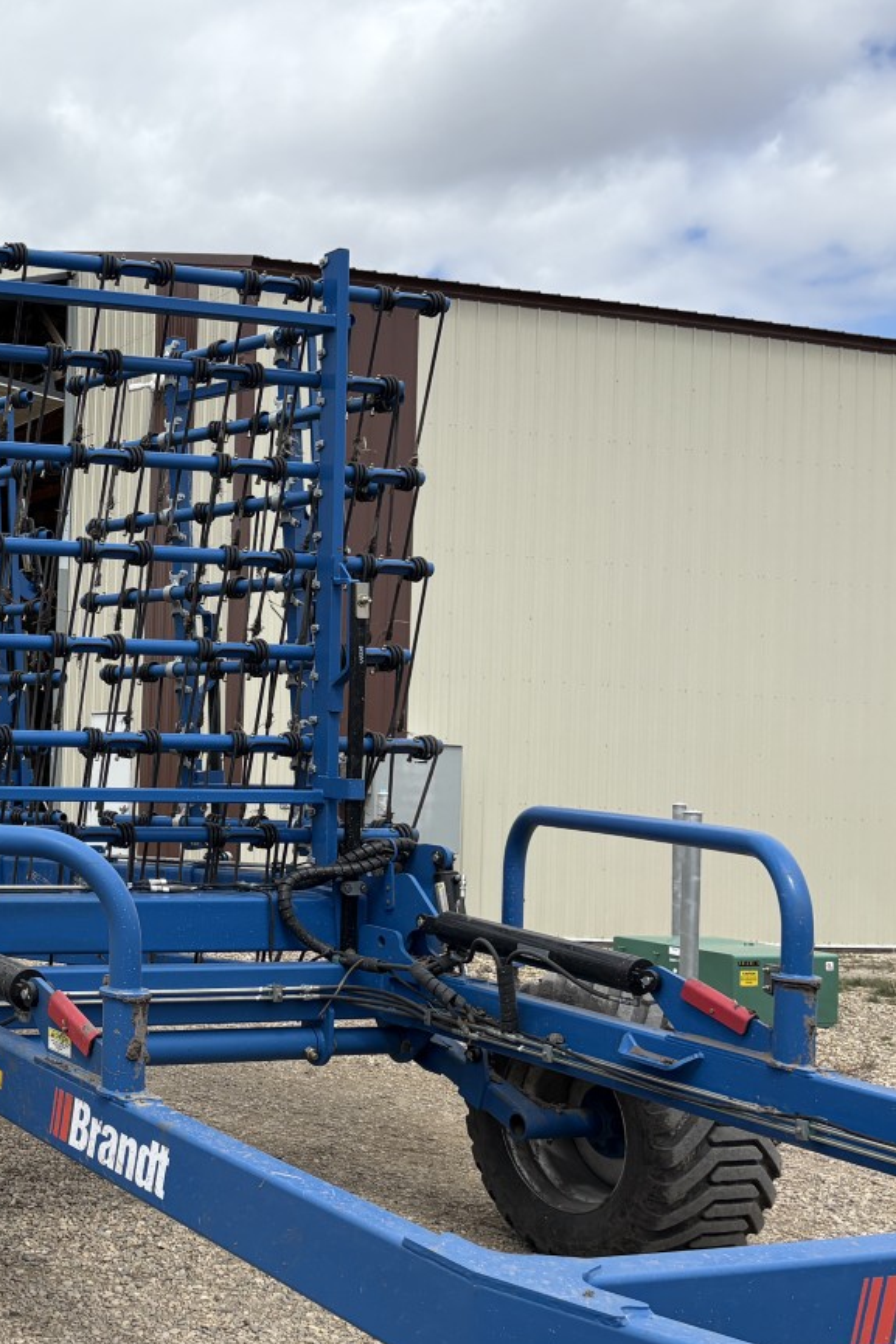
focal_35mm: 45
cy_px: 674
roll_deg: -2.0
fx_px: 1679
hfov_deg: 26.2
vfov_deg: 43.6
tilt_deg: +3.2
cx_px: -210
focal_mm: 5.96
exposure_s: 1/3623
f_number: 1.6
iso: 50
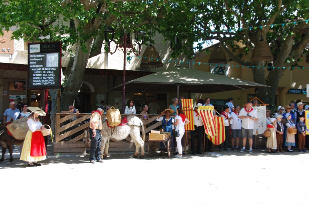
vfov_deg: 34.3
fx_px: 335
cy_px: 104
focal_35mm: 39
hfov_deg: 49.5
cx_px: 154
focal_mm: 26
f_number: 5.6
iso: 110
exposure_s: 1/125
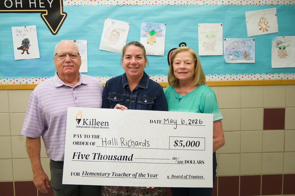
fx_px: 311
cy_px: 98
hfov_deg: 50.7
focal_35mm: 38
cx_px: 148
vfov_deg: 35.0
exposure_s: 1/500
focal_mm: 38
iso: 2500
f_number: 2.8
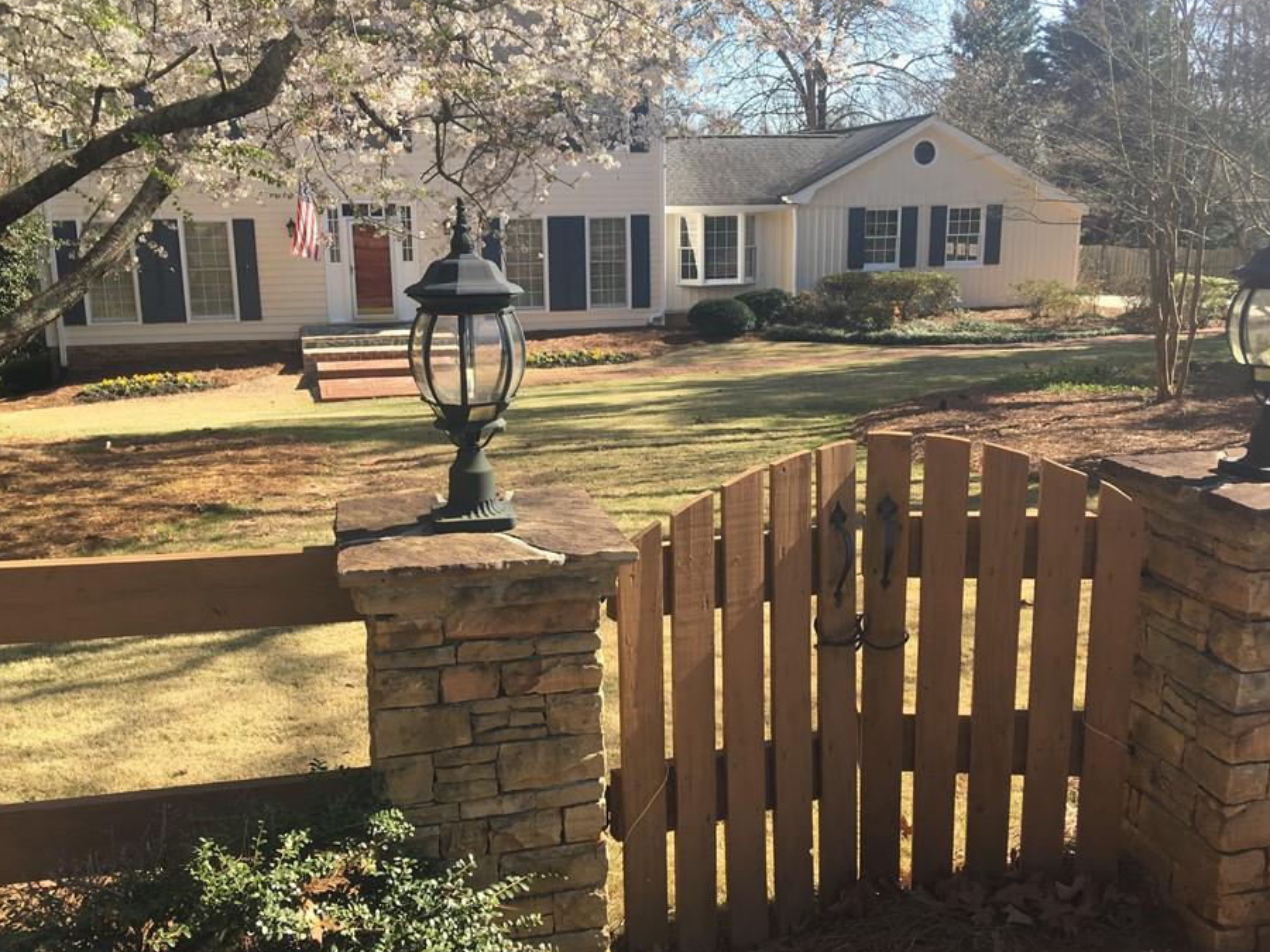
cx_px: 619
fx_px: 1211
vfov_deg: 42.9
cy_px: 453
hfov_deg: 55.3
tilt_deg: -12.2
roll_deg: +1.1
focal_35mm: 33
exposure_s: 1/523
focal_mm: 4.15
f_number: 2.2
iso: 25
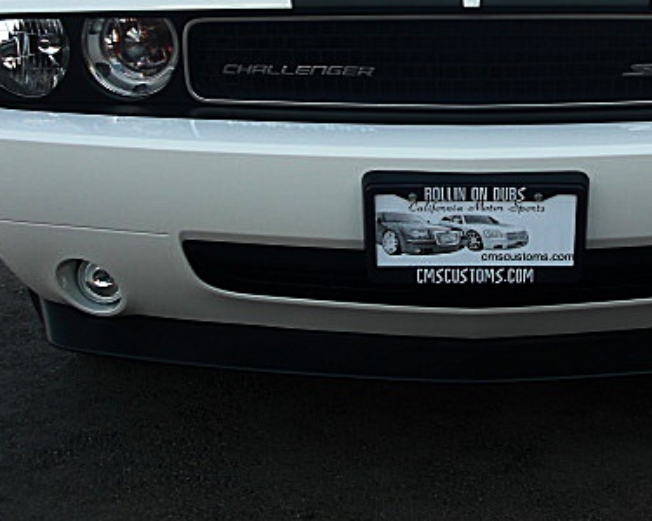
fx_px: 1158
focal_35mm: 60
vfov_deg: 25.1
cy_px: 123
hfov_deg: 30.9
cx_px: 489
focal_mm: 6.3
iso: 50
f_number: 2.8
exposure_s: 1/125
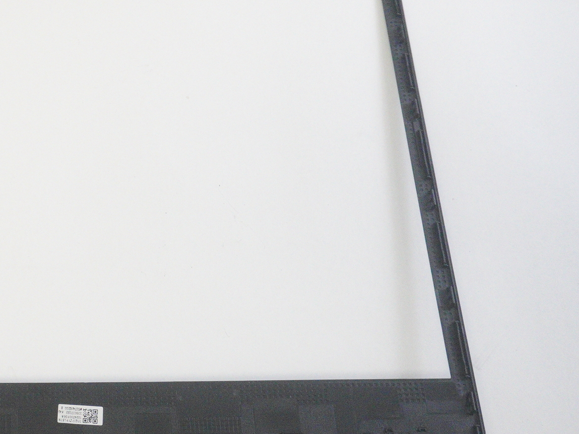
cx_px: -37
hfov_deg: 26.3
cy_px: 197
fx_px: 1154
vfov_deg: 21.3
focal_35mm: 69
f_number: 5.6
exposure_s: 1/250
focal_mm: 22
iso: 5000
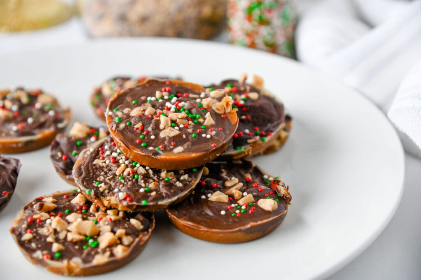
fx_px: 993
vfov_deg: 16.0
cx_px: 210
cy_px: 140
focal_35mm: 85
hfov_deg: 23.9
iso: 1100
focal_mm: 85
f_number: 5
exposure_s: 1/160
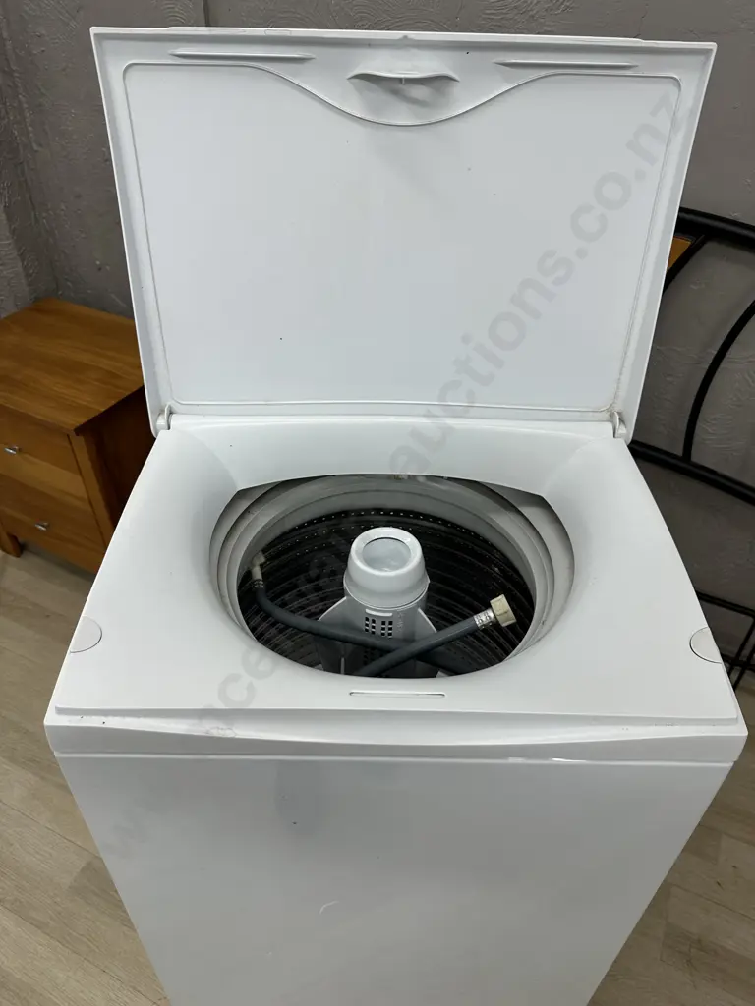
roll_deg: -0.6
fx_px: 698
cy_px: 503
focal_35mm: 24
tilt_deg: -38.7
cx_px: 378
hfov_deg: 56.8
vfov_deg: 71.6
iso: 64
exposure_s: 1/100
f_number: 1.78
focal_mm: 6.86
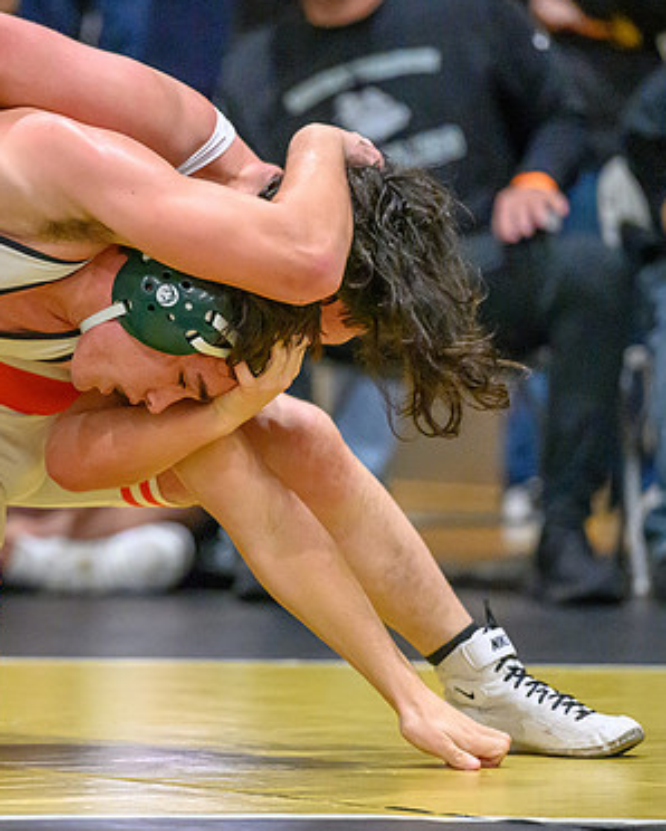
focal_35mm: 335
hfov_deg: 4.6
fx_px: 8247
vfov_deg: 5.8
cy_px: 432
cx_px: 254
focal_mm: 190
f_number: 2.8
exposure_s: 1/800
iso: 12800
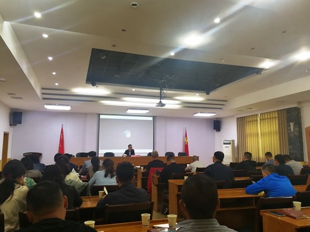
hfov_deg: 65.3
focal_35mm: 27
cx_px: 155
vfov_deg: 51.4
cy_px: 116
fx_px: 242
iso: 200
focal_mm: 3.95
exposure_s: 1/33.3
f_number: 2.2
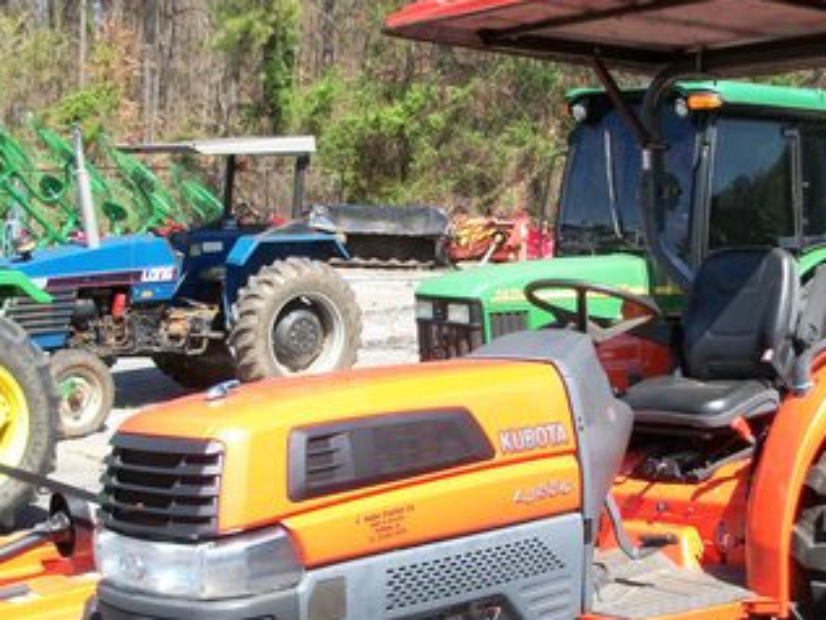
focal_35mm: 60
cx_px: 479
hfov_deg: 32.1
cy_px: 438
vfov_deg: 24.3
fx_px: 1432
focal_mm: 6.3
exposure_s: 1/500
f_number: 3.1
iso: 80
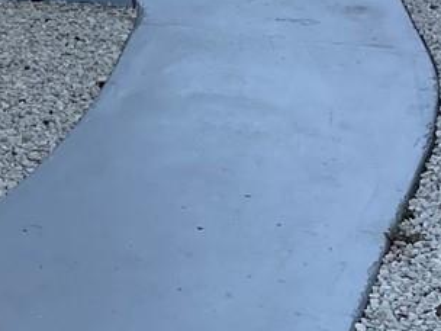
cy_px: -366
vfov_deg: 9.9
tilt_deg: -0.4
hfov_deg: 12.3
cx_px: -515
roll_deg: +0.4
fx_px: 1745
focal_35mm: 137
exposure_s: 1/383
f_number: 1.6
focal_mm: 4.2
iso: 32
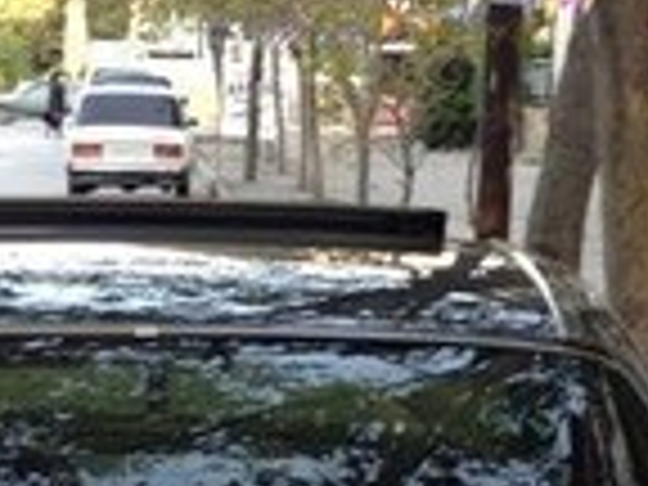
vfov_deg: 9.5
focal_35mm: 151
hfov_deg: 13.1
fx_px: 2827
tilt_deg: -15.1
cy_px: 790
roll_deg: -1.3
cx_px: 288
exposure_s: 1/60
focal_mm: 4.12
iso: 50
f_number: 2.4
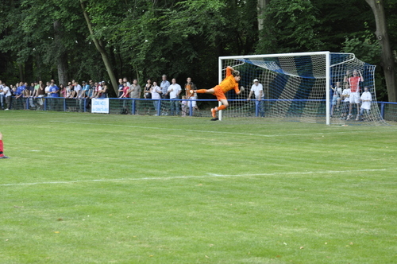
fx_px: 1156
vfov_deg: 13.0
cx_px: 198
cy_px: 132
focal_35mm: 105
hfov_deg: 19.5
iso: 280
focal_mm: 70
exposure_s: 1/125
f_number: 5.6
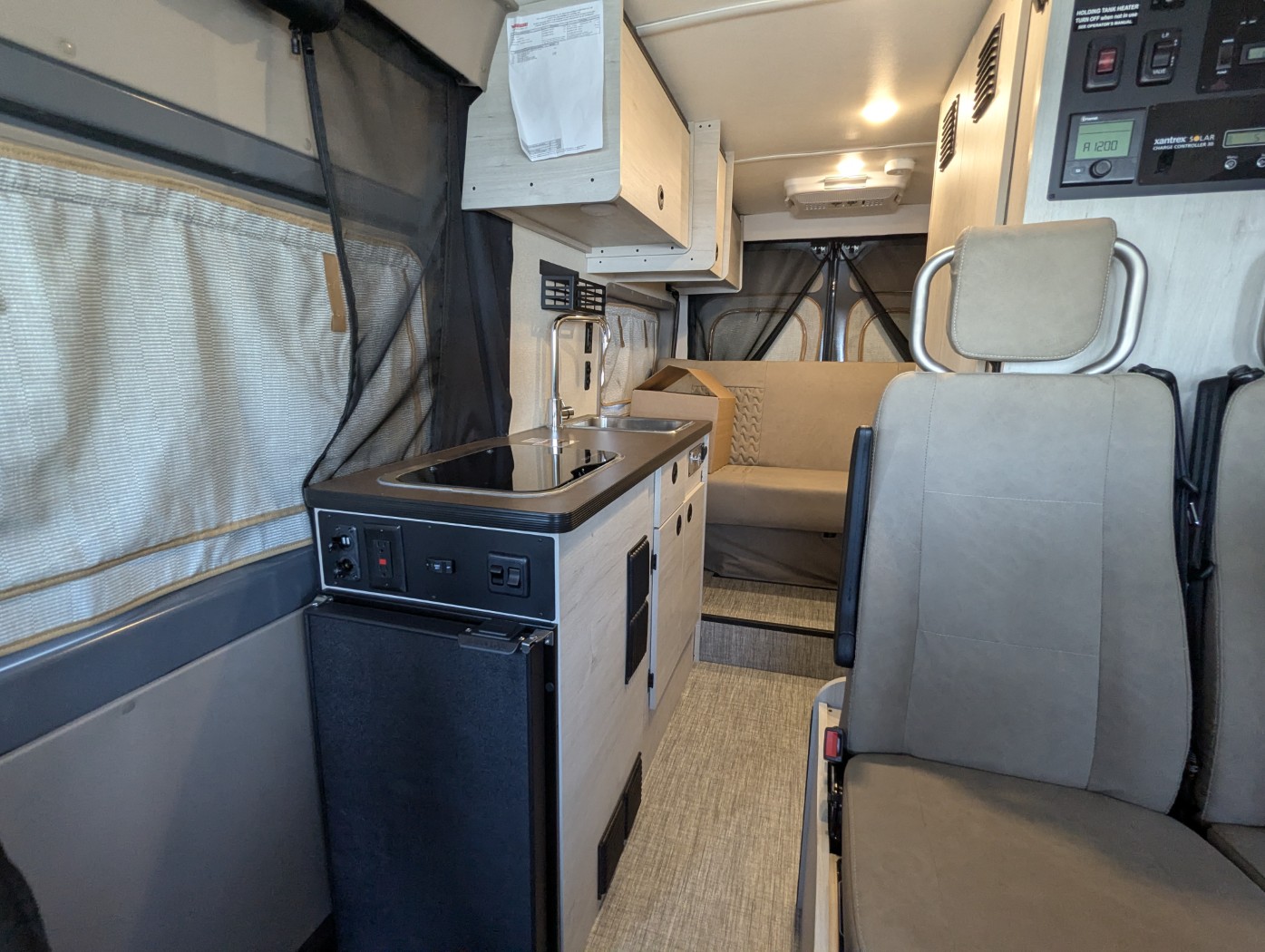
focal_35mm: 16
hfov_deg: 94.4
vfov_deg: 78.2
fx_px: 585
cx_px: 632
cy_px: 476
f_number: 2.2
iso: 283
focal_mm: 2.35
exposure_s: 1/49.2
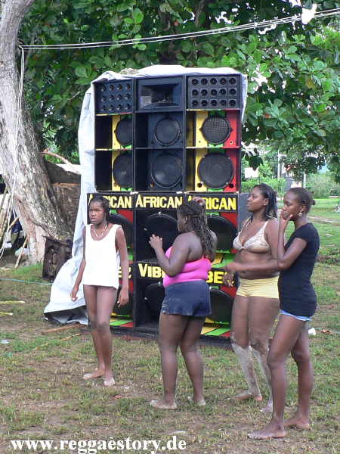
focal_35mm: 35
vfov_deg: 52.6
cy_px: 227
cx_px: 170
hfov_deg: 40.7
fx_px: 458
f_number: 2.8
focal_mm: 6
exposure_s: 1/30
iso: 64
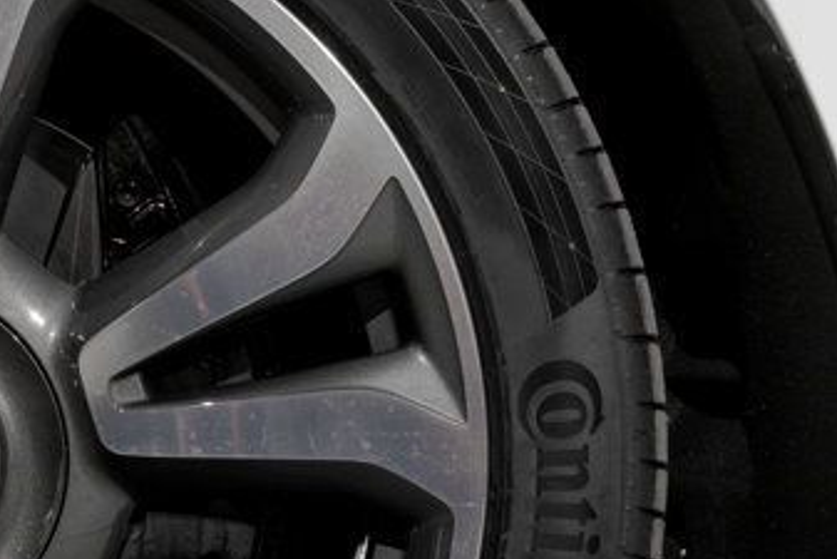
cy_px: 506
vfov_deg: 8.2
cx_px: -149
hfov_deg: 12.0
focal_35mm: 167
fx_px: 3884
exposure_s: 1/125
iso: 400
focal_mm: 55
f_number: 9
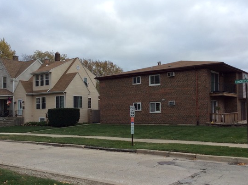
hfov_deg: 48.9
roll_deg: +0.8
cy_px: 96
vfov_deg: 37.6
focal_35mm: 38
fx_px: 272
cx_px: 142
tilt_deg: +1.6
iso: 32
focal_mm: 3.3
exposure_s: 1/267
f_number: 2.4
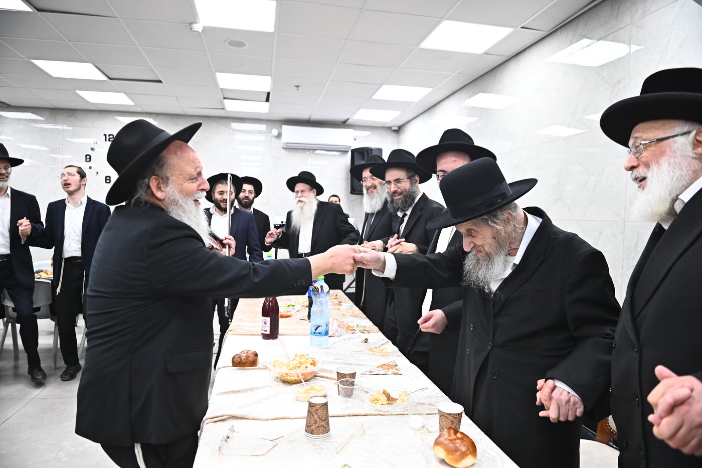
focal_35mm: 24
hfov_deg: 73.8
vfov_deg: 53.1
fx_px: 468
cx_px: 351
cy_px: 234
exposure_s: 1/200
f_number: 3.5
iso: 2500
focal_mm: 24
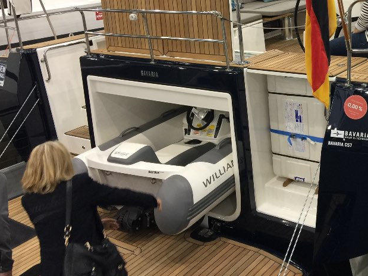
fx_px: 510
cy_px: 76
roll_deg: +2.5
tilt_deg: -11.9
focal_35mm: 48
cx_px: 292
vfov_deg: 29.9
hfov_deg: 38.2
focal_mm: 4.15
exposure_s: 1/33
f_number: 2.2
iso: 64
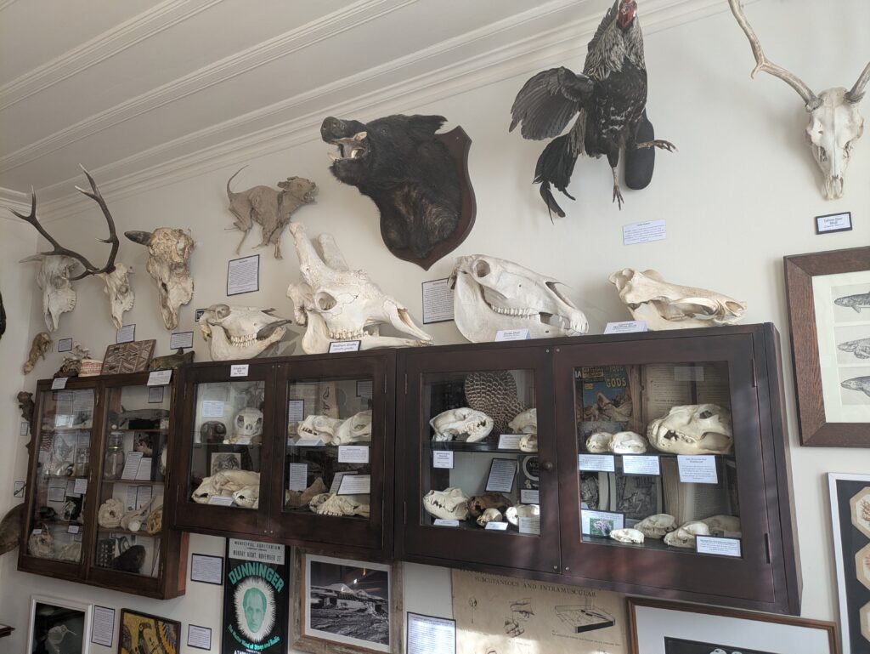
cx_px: 435
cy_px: 327
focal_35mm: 25
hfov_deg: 69.4
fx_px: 629
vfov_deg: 54.9
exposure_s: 1/100
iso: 103
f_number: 1.89
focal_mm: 5.43
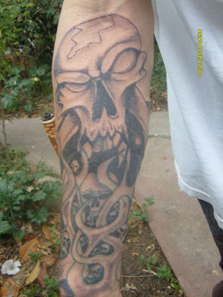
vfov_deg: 52.6
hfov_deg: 40.7
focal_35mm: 35
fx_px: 301
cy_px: 148
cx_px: 112
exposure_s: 1/45
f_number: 2.8
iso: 100
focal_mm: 5.8
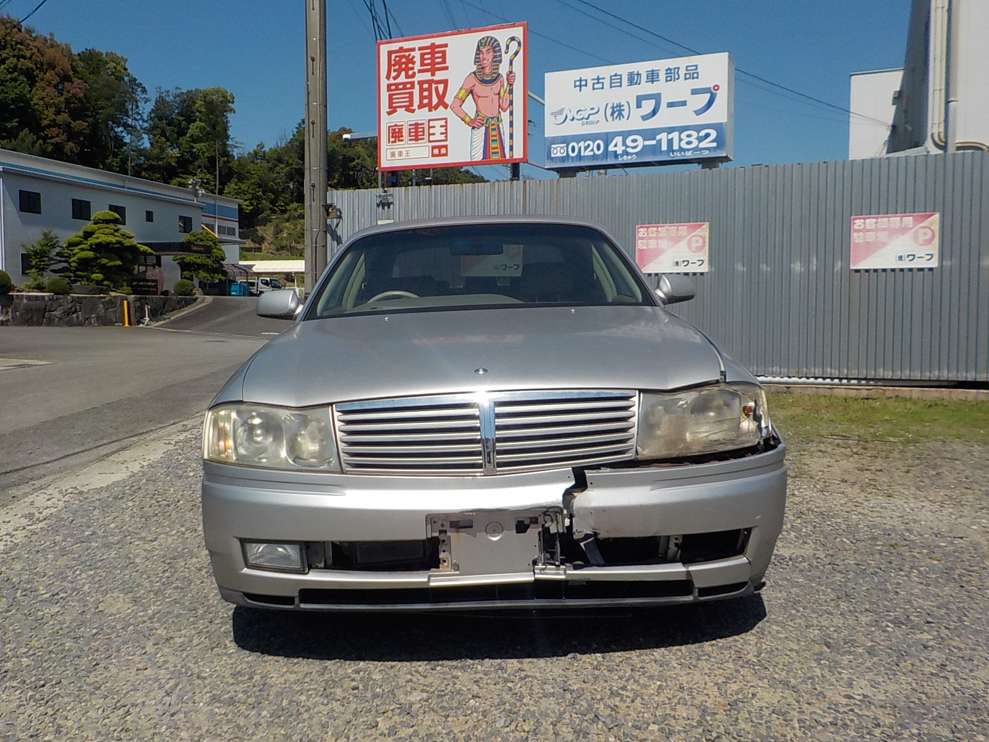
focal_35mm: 30
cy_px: 371
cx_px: 494
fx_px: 857
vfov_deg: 46.8
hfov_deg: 60.0
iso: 125
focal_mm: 4.1
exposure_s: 1/640
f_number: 6.6
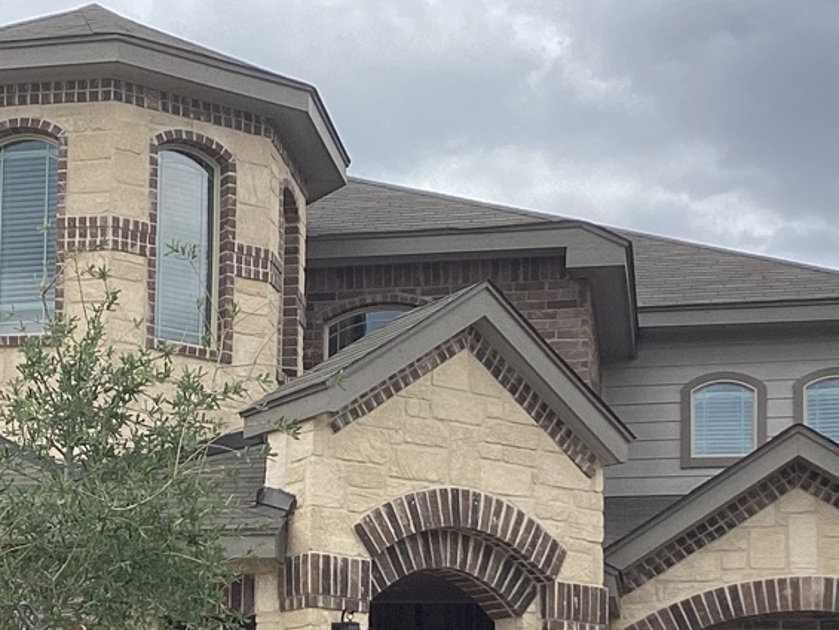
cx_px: 232
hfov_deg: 24.5
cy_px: 627
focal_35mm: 79
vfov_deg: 18.2
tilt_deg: +8.3
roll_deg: +0.0
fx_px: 1915
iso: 25
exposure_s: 1/858
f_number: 2.4
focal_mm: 3.3
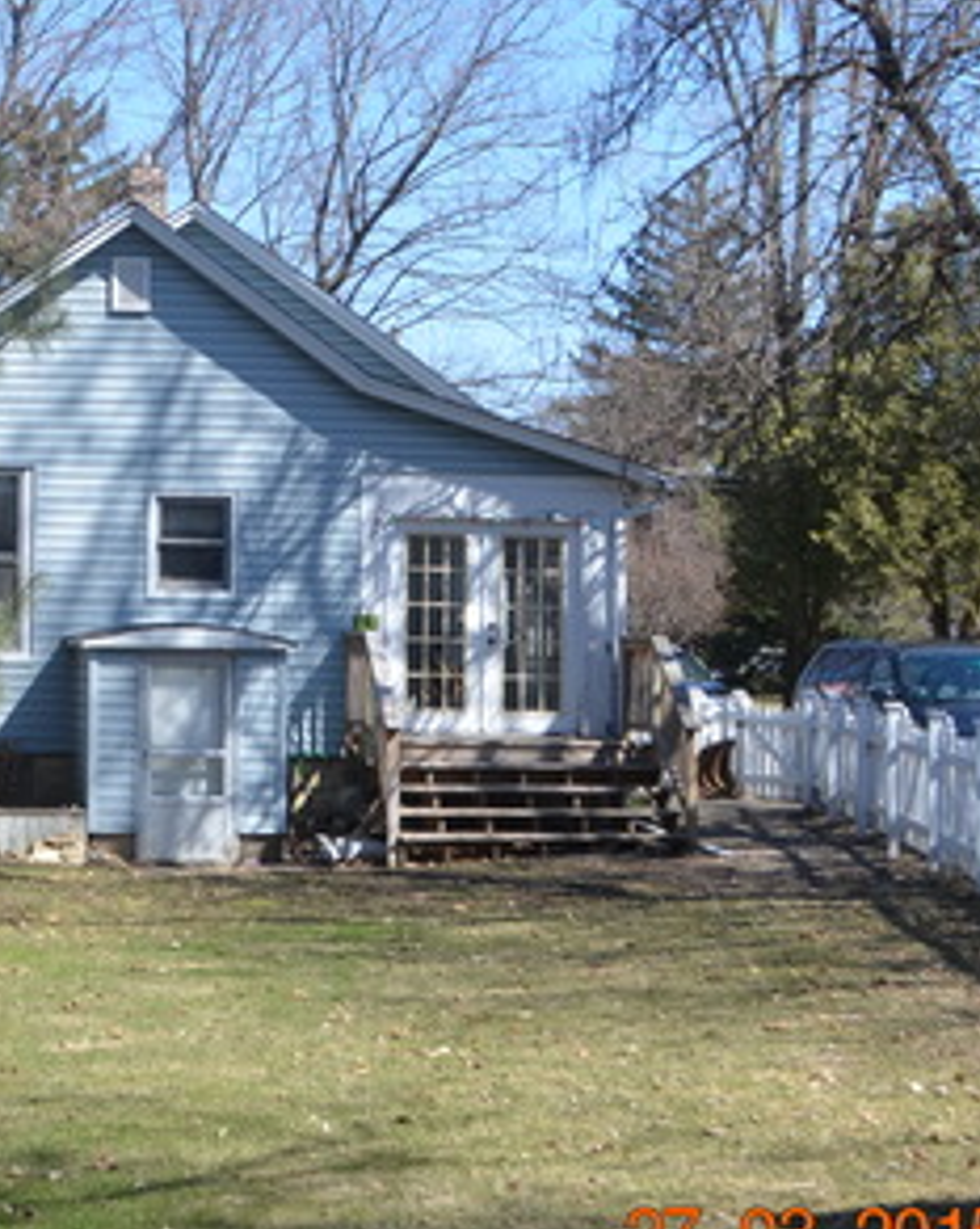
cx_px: -84
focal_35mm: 74
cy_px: 480
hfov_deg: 19.8
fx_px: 2687
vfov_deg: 25.7
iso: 200
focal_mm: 24
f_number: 8
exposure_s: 1/250
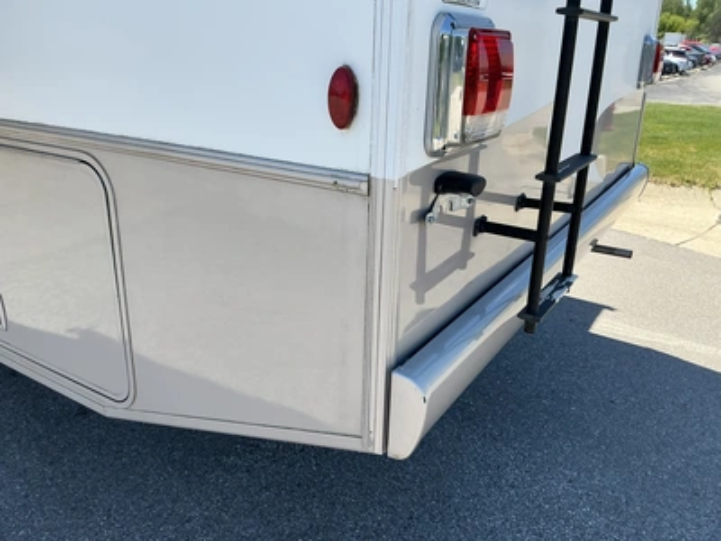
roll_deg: -2.1
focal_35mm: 28
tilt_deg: -19.8
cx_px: 360
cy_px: 270
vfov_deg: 49.7
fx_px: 583
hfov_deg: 63.4
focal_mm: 3
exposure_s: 1/792
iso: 25
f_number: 1.8
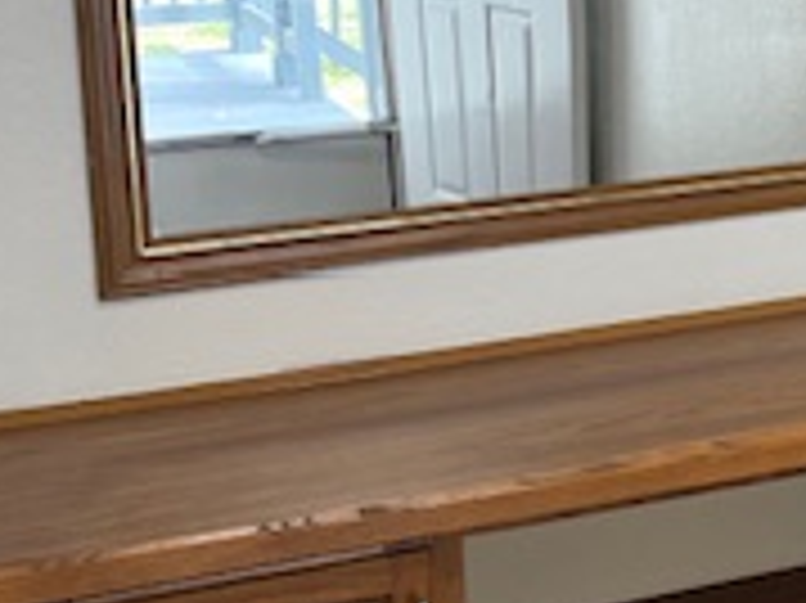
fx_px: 2164
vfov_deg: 15.7
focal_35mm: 93
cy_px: 94
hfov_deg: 20.1
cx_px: 905
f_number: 1.6
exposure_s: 1/120
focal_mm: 5.1
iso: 80
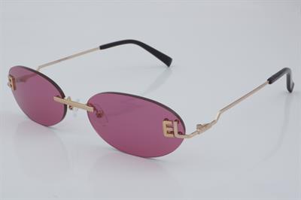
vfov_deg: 18.2
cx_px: 150
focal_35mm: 75
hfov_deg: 27.0
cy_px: 100
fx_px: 627
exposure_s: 1/4
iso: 100
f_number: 32
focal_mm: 50
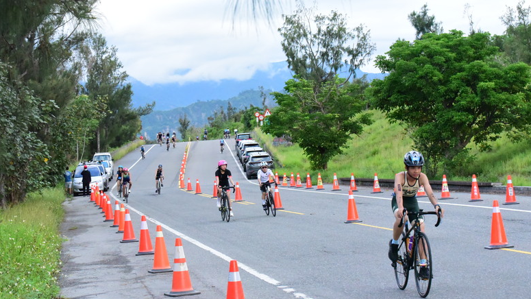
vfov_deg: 12.5
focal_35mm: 97
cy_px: 173
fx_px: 1366
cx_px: 265
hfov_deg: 22.0
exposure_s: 1/2500
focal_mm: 92
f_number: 13
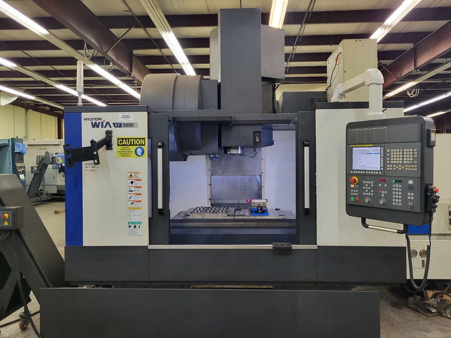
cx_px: 226
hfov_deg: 67.3
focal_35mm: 26
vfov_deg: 53.1
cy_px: 169
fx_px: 339
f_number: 1.8
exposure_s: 1/120
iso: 320
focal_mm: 5.4
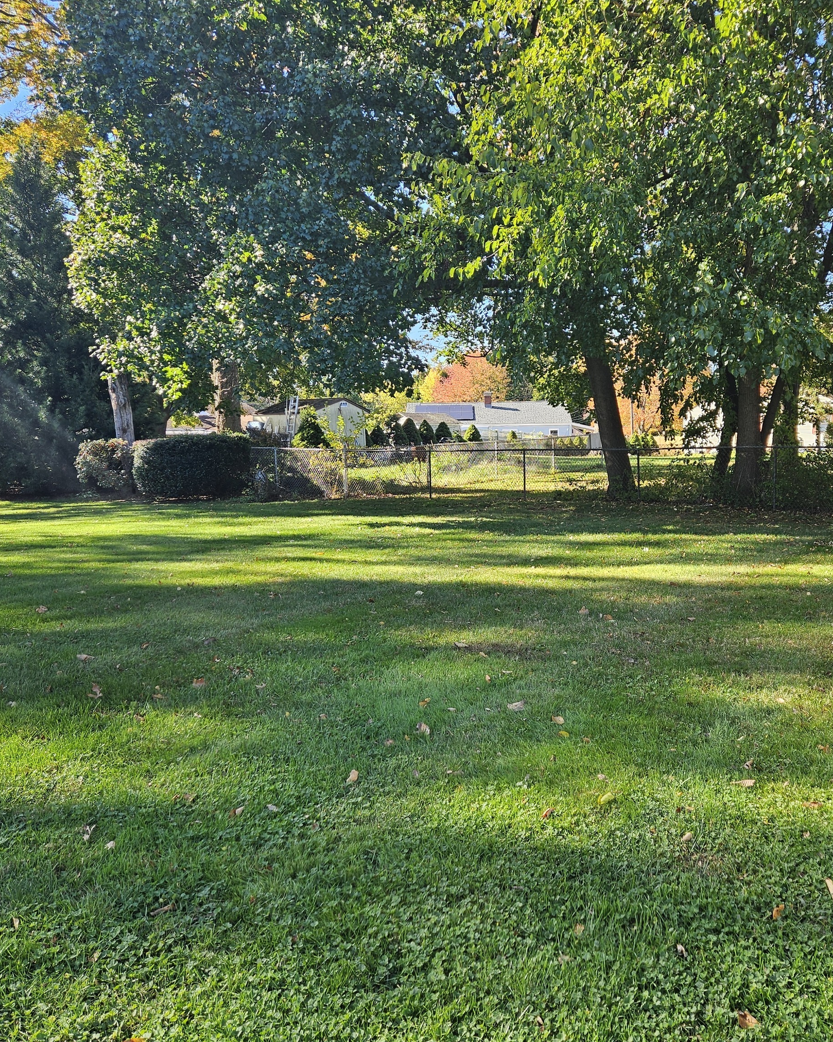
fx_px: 925
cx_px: 545
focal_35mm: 30
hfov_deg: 47.8
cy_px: 520
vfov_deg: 58.8
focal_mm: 5.4
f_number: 1.8
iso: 25
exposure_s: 1/253
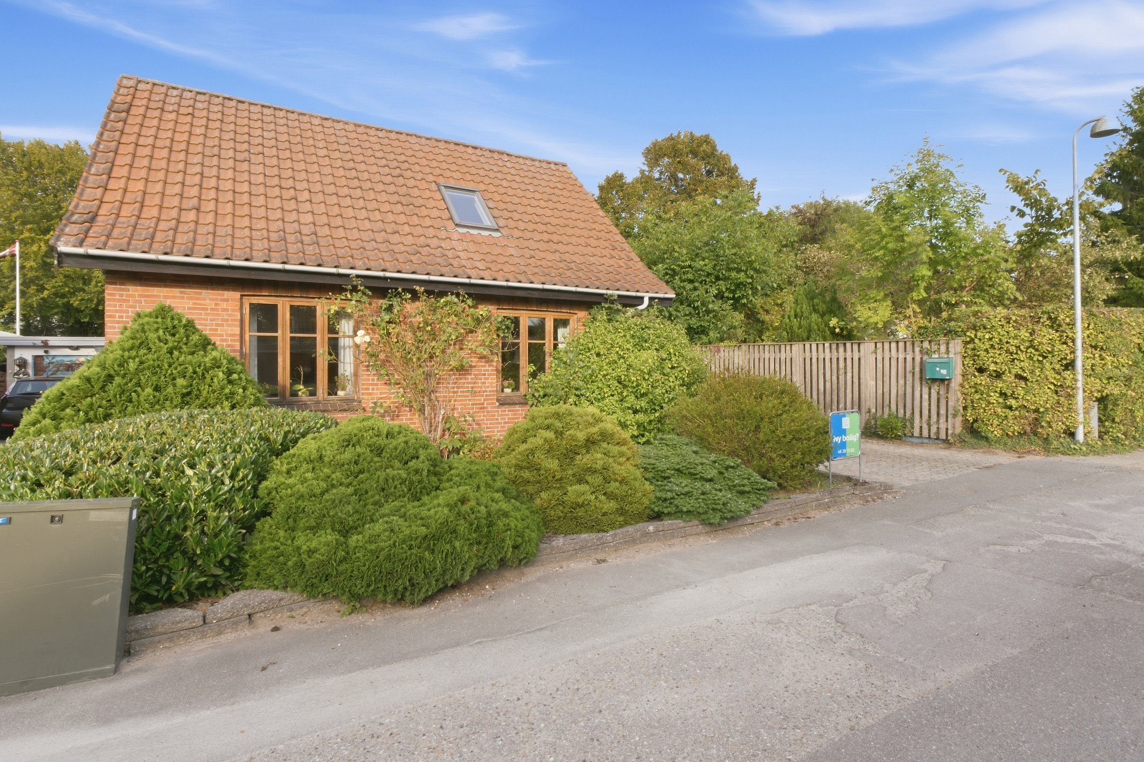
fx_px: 540
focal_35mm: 17
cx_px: 589
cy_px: 370
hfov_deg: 93.3
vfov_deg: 70.4
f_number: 22
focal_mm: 16
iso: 100
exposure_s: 1/10
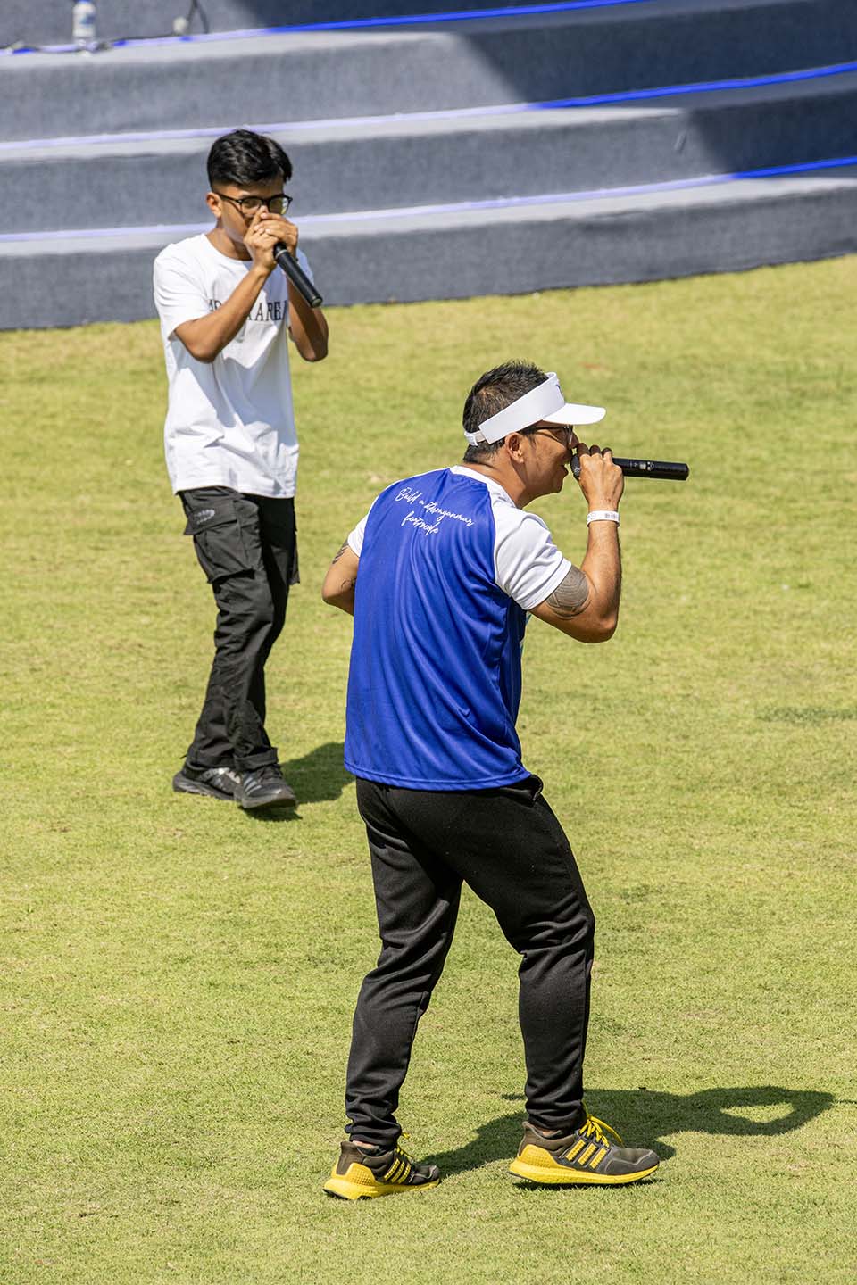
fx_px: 14282
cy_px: 642
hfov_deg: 3.4
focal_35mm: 400
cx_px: 428
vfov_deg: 5.2
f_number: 8
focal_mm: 400
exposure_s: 1/1000
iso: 320
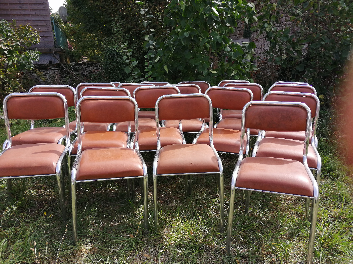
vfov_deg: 51.4
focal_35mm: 27
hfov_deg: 65.3
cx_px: 176
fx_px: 275
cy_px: 132
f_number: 1.8
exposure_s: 1/616
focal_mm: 3.95
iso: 50
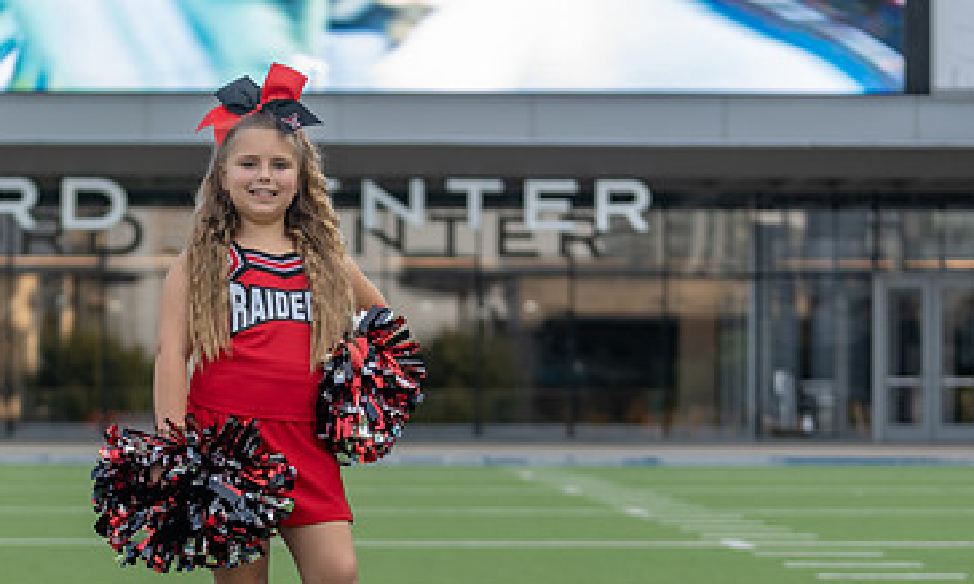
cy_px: 422
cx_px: 259
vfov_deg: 10.8
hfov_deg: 17.9
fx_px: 3070
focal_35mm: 117
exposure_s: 1/320
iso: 100
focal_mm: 70
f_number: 2.8
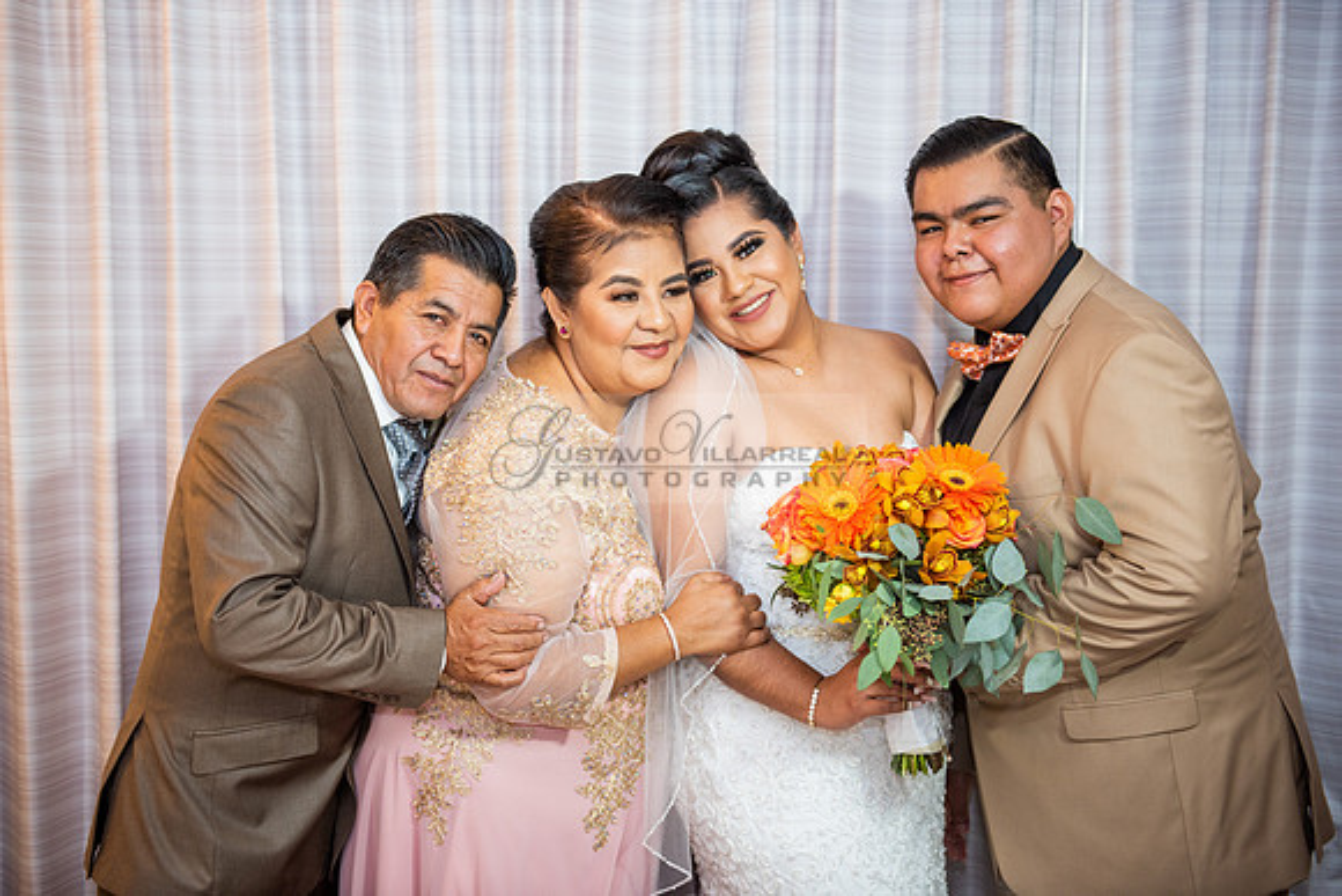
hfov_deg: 36.2
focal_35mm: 55
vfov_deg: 24.6
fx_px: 2051
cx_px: 671
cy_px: 448
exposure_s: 1/100
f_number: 2.8
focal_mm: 55
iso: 320
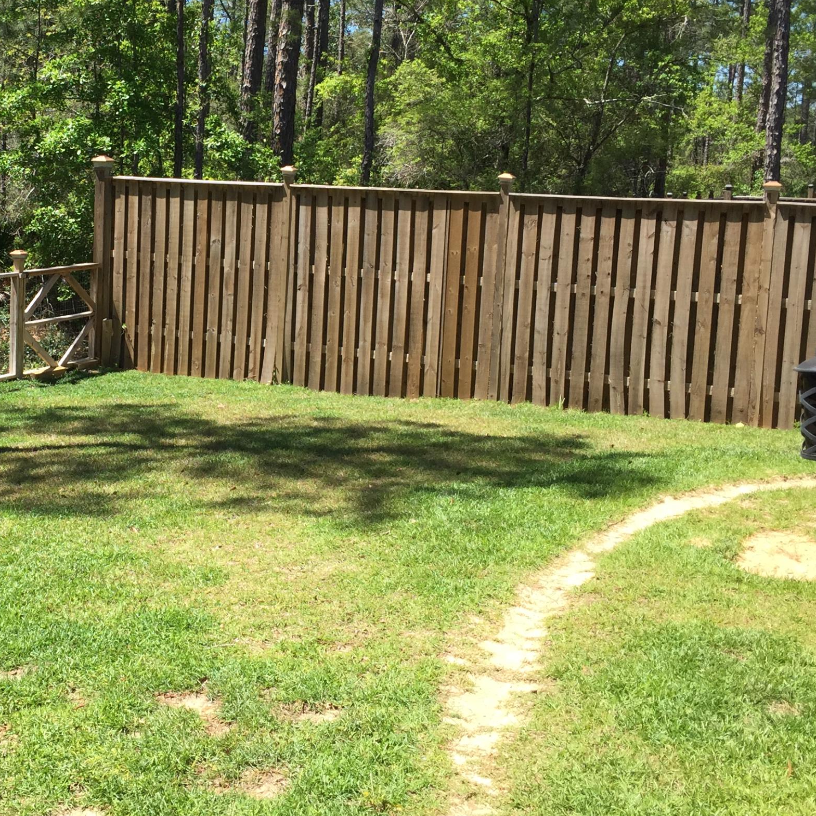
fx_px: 1307
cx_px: 158
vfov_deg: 34.5
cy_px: 304
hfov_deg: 33.6
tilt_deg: -6.6
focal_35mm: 49
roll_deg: -2.0
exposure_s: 1/898
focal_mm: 4.15
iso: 32
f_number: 2.2
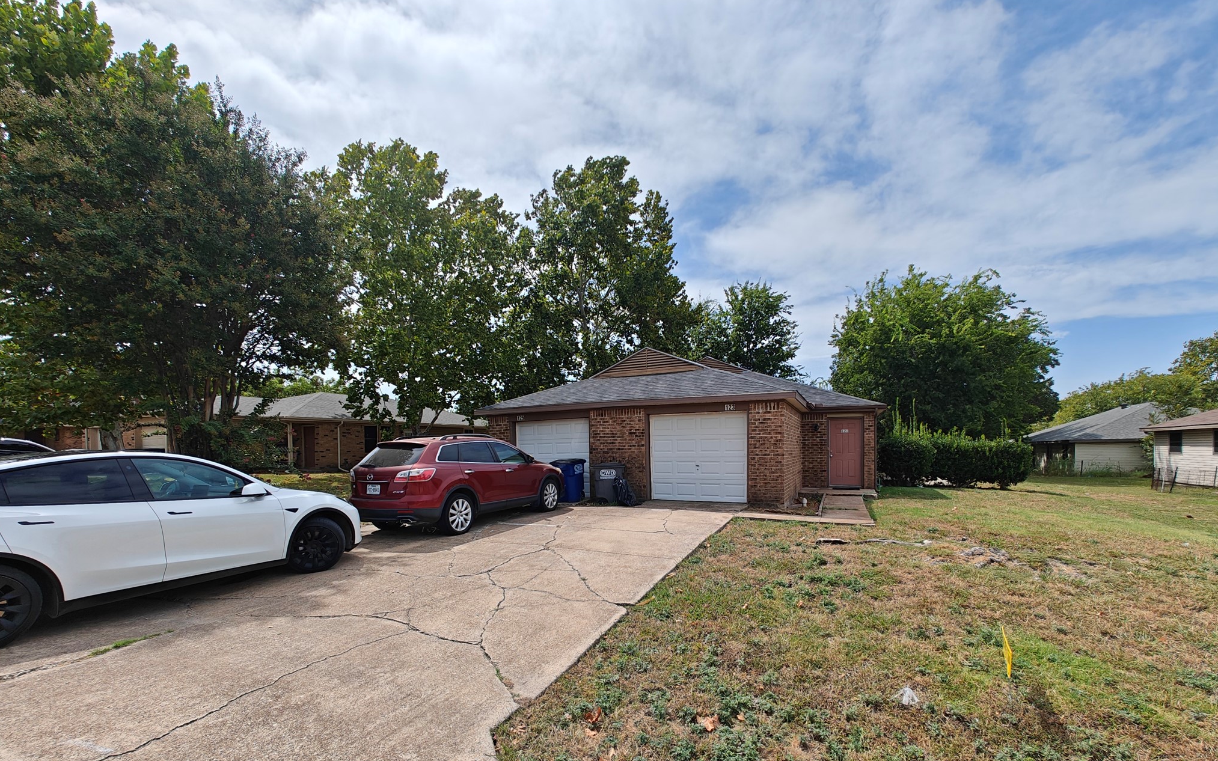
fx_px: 498
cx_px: 610
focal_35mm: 15
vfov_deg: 74.0
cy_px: 457
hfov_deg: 101.5
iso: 64
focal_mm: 2.59
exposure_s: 1/2527
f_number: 2.2
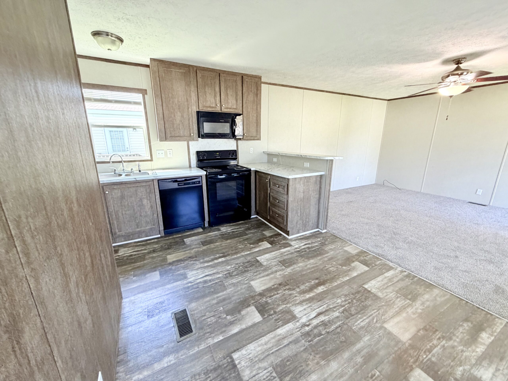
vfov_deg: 85.7
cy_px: 190
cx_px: 254
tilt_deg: -13.0
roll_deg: -2.0
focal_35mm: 14
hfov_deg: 102.1
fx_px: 205
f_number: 2.2
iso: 320
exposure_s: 1/121
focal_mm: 2.22
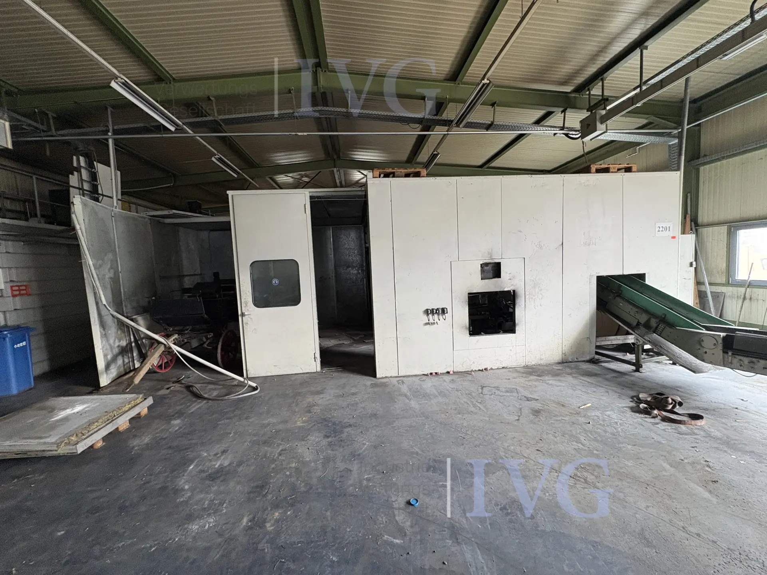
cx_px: 384
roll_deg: +3.8
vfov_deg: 85.7
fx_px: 310
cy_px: 288
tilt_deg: -3.7
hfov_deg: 102.1
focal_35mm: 14
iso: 250
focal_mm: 2.22
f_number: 2.2
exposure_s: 1/82
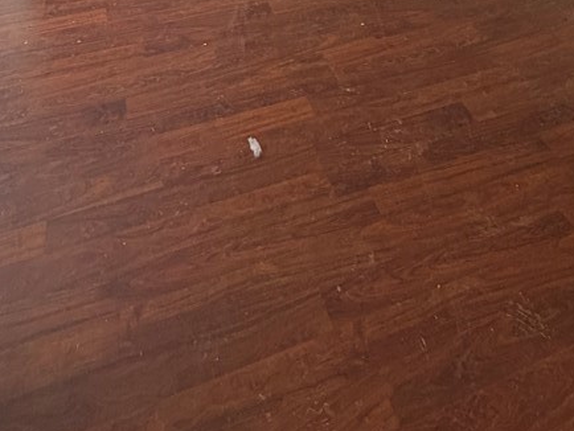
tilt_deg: -14.6
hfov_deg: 55.3
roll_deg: +1.1
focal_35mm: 33
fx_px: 548
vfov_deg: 30.1
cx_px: 286
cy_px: -176
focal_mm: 2.22
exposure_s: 1/60
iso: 320
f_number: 2.2
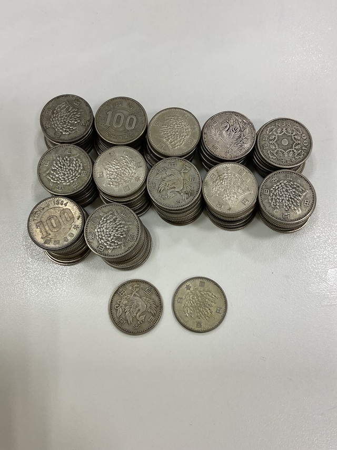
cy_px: 225
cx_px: 168
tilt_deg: -75.8
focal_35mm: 29
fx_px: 376
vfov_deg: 61.7
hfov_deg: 48.2
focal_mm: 3
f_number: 1.8
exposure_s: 1/100
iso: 25
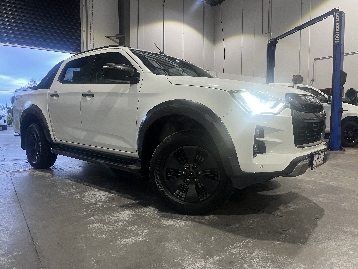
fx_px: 269
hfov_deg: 67.3
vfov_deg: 53.1
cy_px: 134
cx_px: 179
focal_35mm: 26
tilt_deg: -3.5
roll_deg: +1.1
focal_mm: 5.1
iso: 160
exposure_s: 1/50
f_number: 1.6
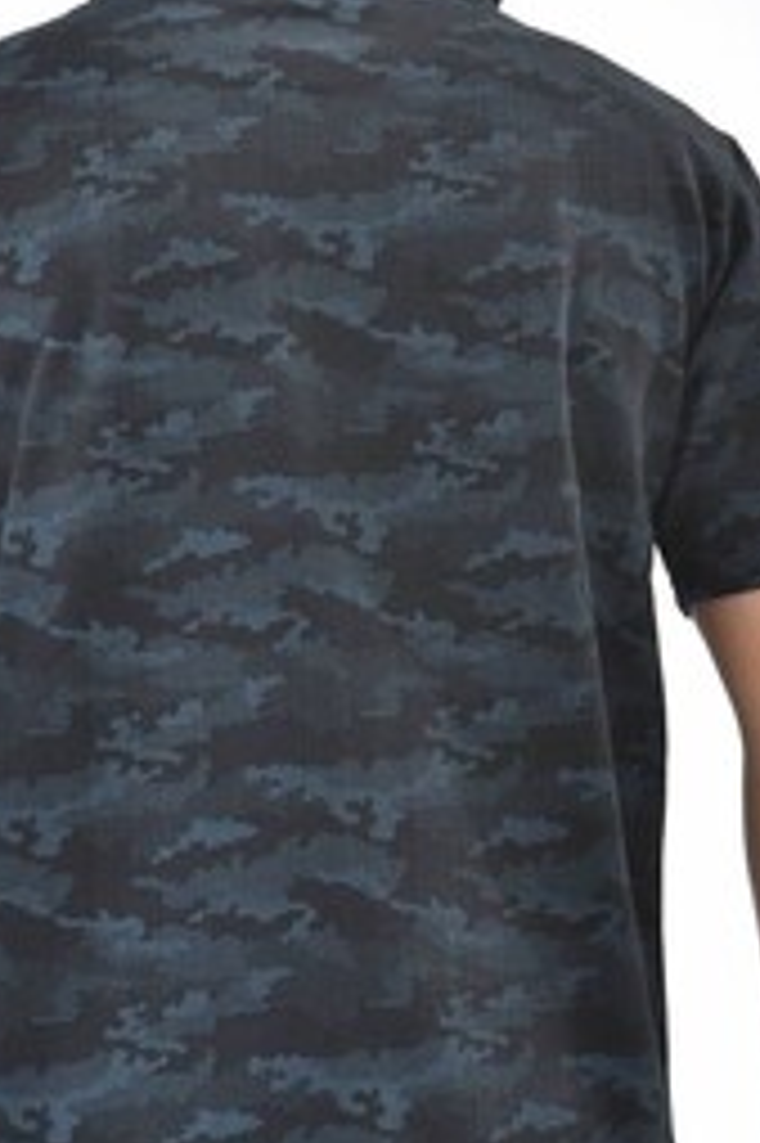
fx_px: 7420
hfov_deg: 5.9
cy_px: 432
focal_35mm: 234
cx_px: 234
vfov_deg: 8.8
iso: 100
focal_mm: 110
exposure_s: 1/160
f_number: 7.1
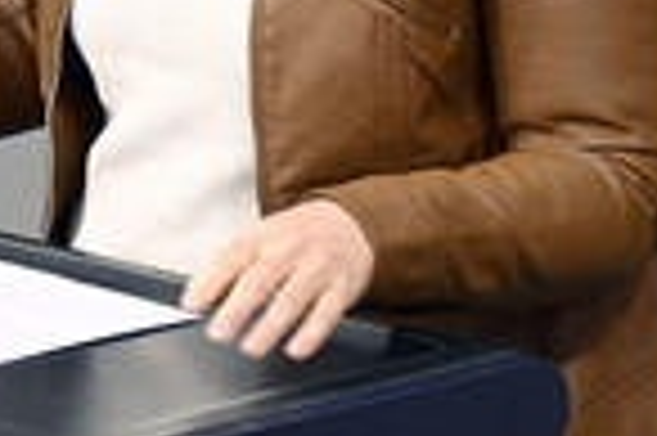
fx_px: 23607
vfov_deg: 1.1
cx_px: -16
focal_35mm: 1295
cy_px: -144
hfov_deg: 1.6
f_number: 5.6
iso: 8000
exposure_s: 1/250
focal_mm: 420
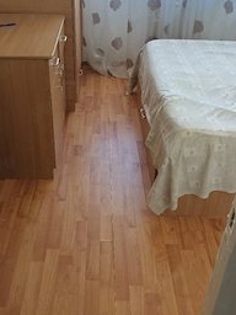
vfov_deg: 50.4
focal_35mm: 36
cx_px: 95
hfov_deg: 39.5
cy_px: 105
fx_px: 327
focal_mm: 6.19
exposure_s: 1/64.5
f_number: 1.65
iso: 400
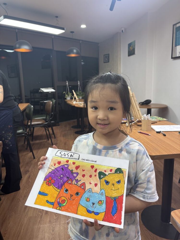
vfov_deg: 67.3
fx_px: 180
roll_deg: +0.4
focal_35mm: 26
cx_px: 90
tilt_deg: -11.3
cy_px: 120
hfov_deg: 53.1
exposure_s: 1/100
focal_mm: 5.96
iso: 80
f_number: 1.6
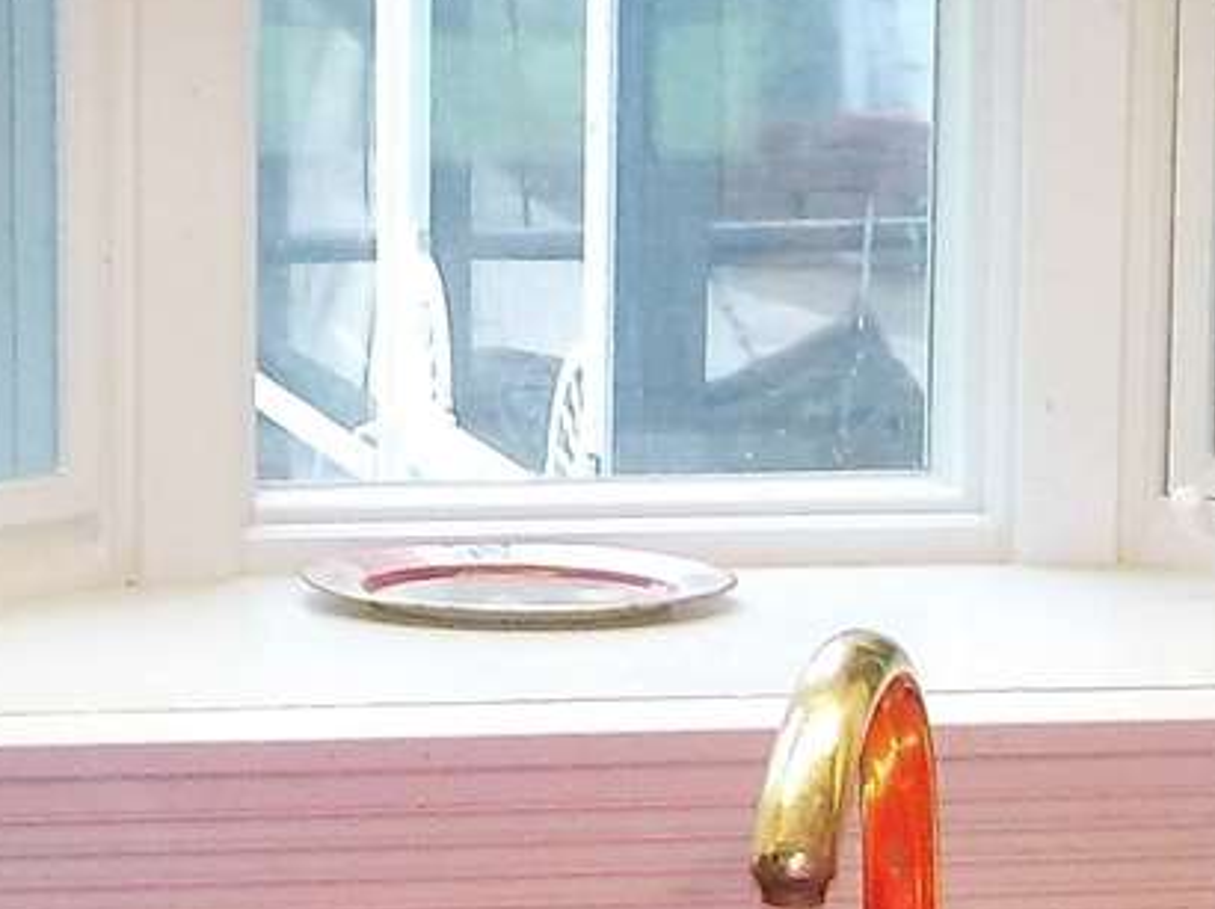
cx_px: 501
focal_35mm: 150
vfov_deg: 9.8
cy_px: 879
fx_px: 5262
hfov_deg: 13.2
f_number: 3.3
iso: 220
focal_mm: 4.1
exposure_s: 1/30
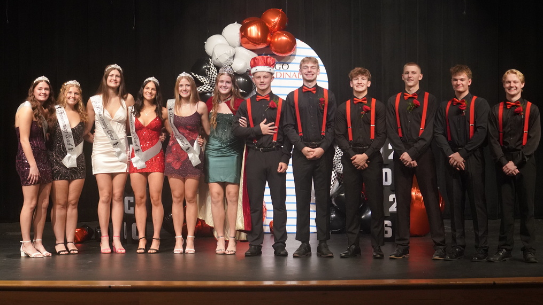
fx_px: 1598
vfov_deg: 10.9
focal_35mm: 111
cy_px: 125
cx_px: 273
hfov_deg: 19.3
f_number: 4
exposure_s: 1/160
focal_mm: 70
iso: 3200
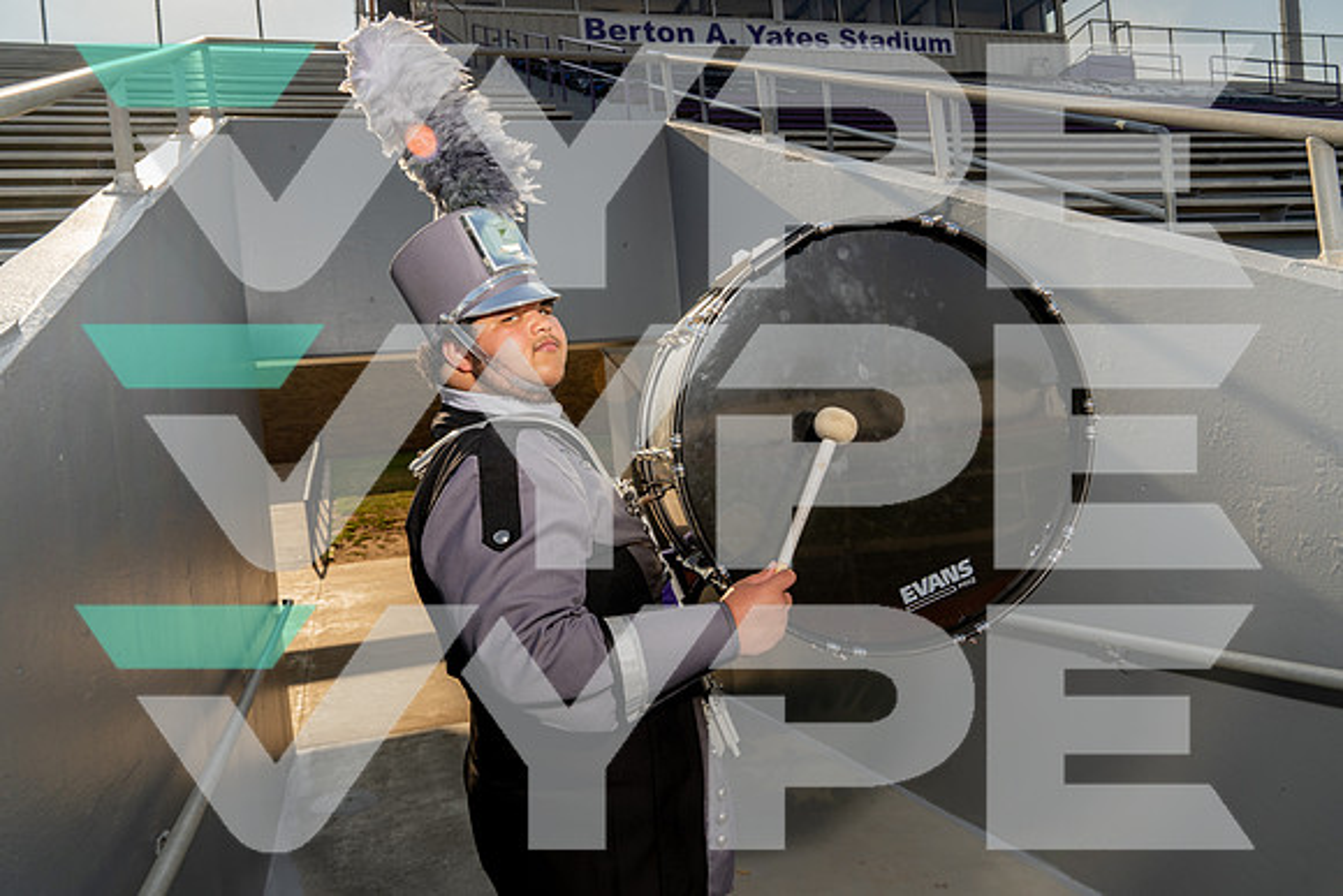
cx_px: 672
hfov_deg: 67.4
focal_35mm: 27
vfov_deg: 48.0
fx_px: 1007
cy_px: 448
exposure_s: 1/250
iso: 100
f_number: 8
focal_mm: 27
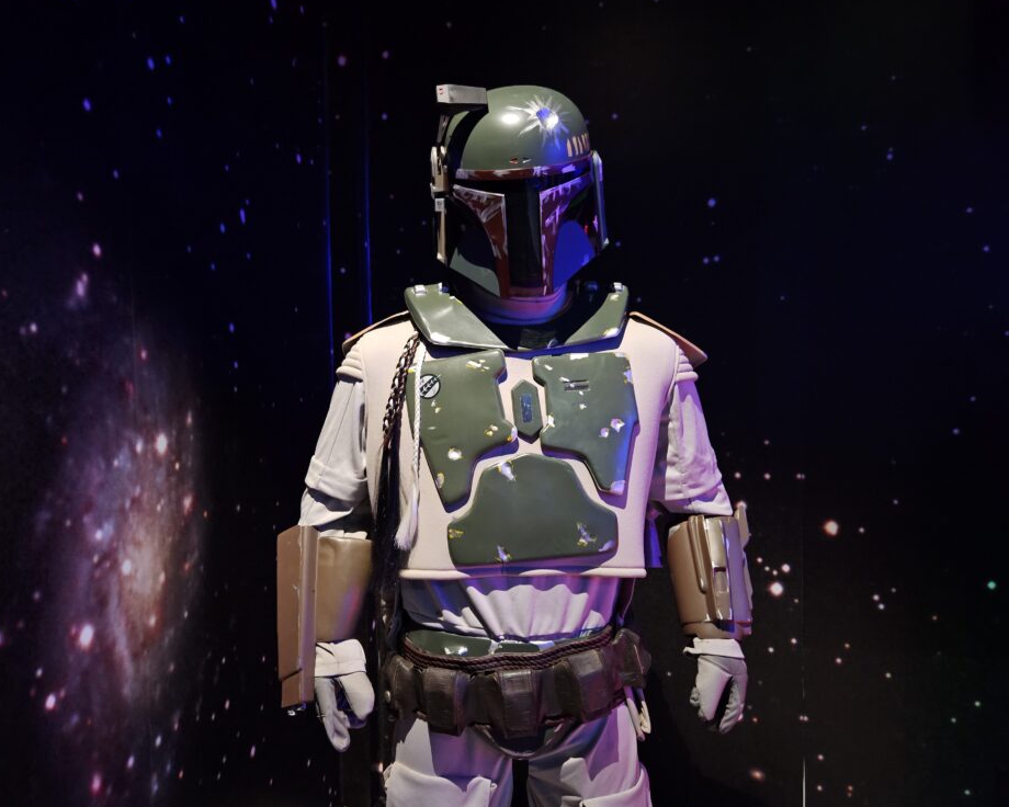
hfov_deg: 68.0
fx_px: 747
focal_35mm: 25
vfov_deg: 56.8
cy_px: 410
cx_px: 466
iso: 1250
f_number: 1.8
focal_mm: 5.4
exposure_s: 1/20
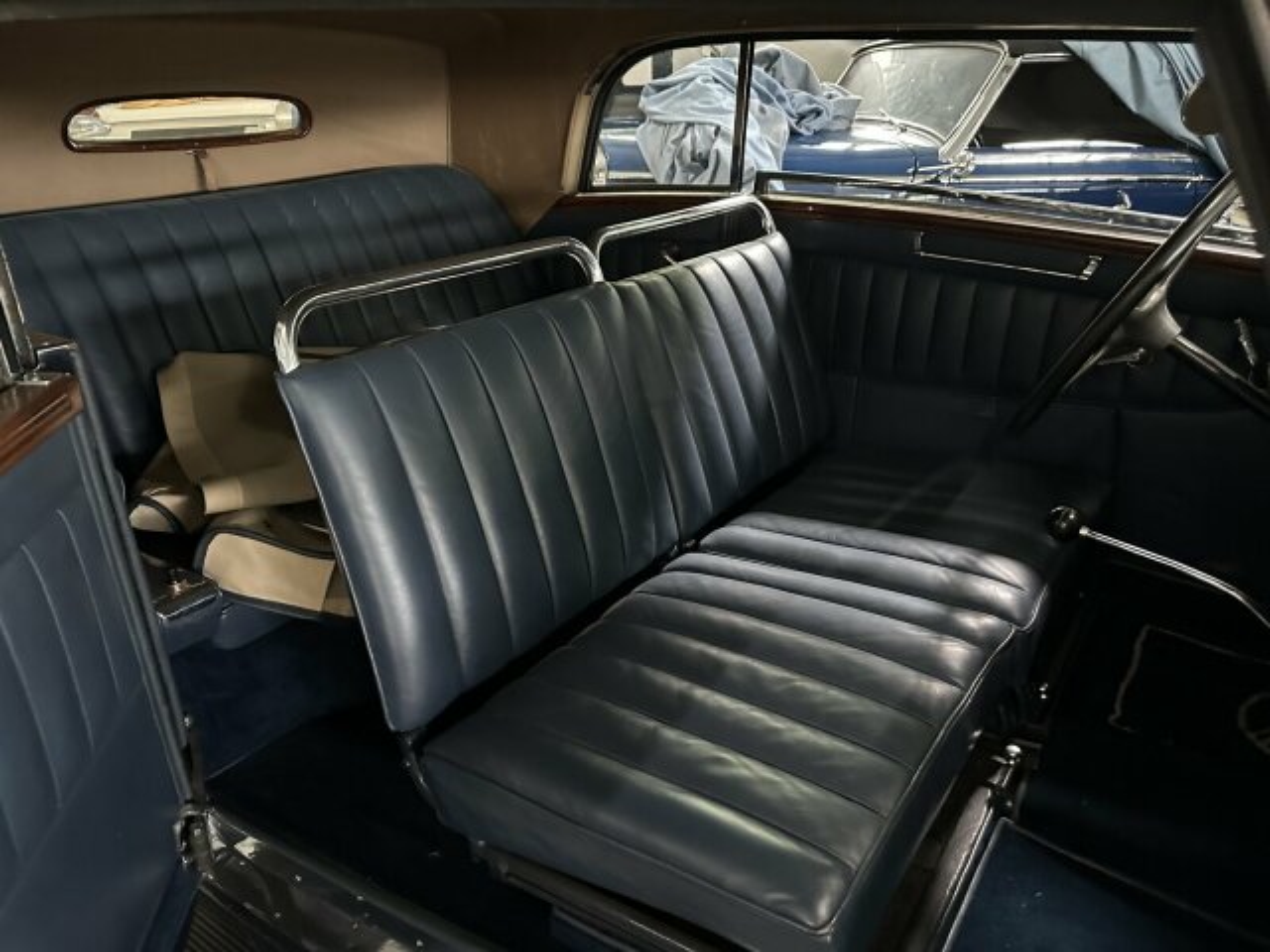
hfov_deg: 71.6
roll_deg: -0.3
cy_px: 476
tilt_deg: -27.4
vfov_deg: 56.8
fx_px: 881
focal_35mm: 24
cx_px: 635
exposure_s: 1/25
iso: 1000
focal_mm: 6.86
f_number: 1.78
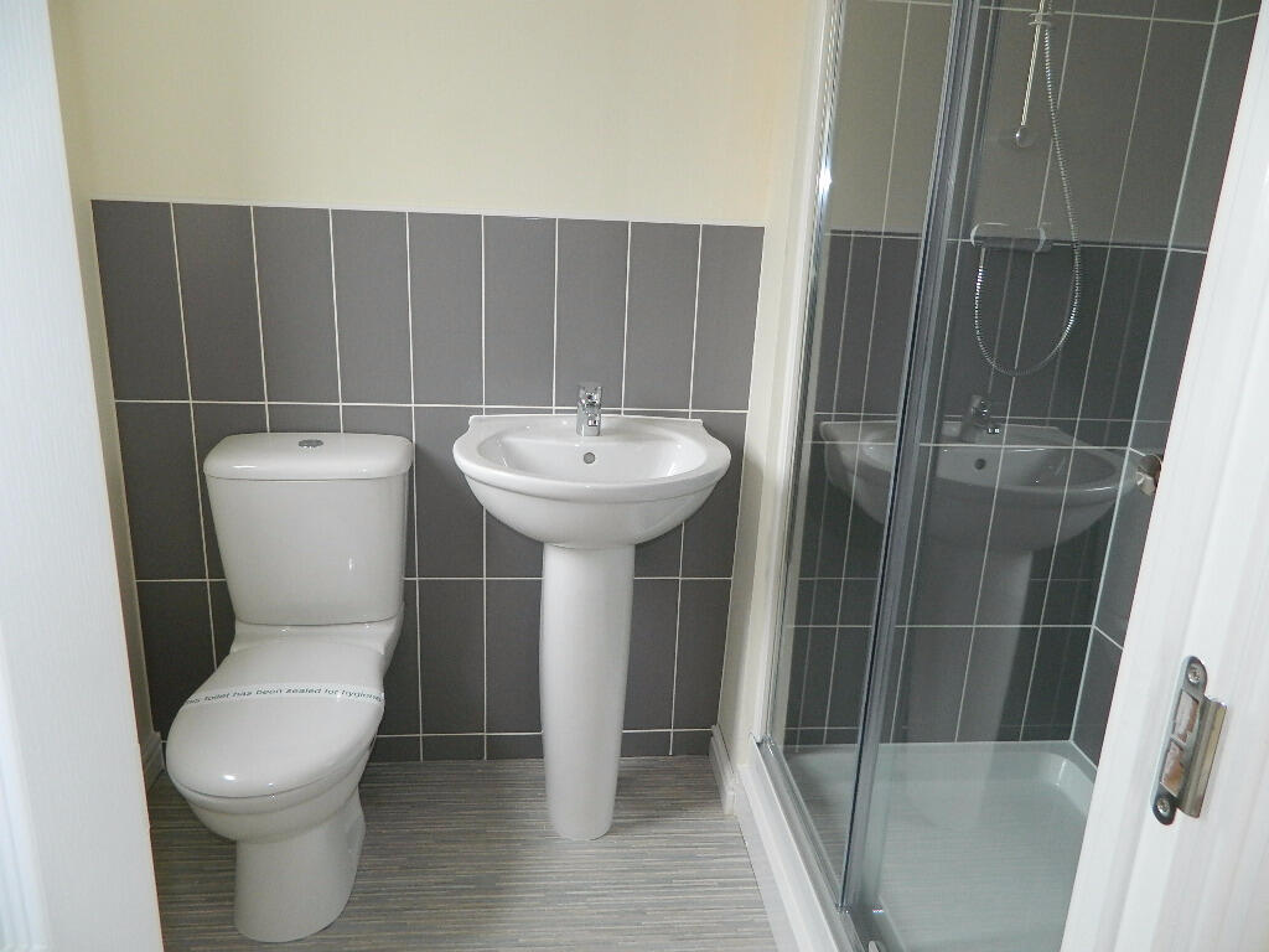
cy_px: 476
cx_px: 634
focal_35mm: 25
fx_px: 916
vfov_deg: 54.9
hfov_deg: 69.4
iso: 200
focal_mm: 4.5
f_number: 3.1
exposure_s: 1/30
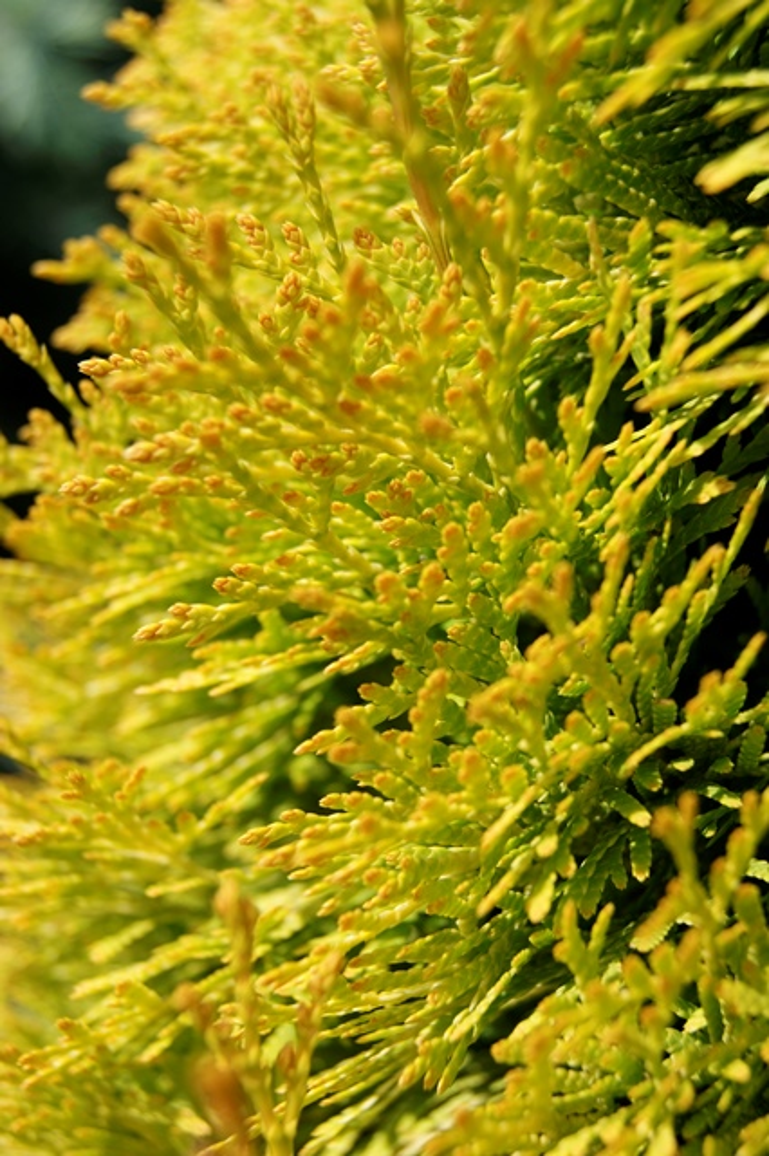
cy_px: 578
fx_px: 1924
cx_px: 384
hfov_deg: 22.6
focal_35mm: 60
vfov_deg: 33.4
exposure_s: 1/500
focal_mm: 40
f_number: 5.6
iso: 100
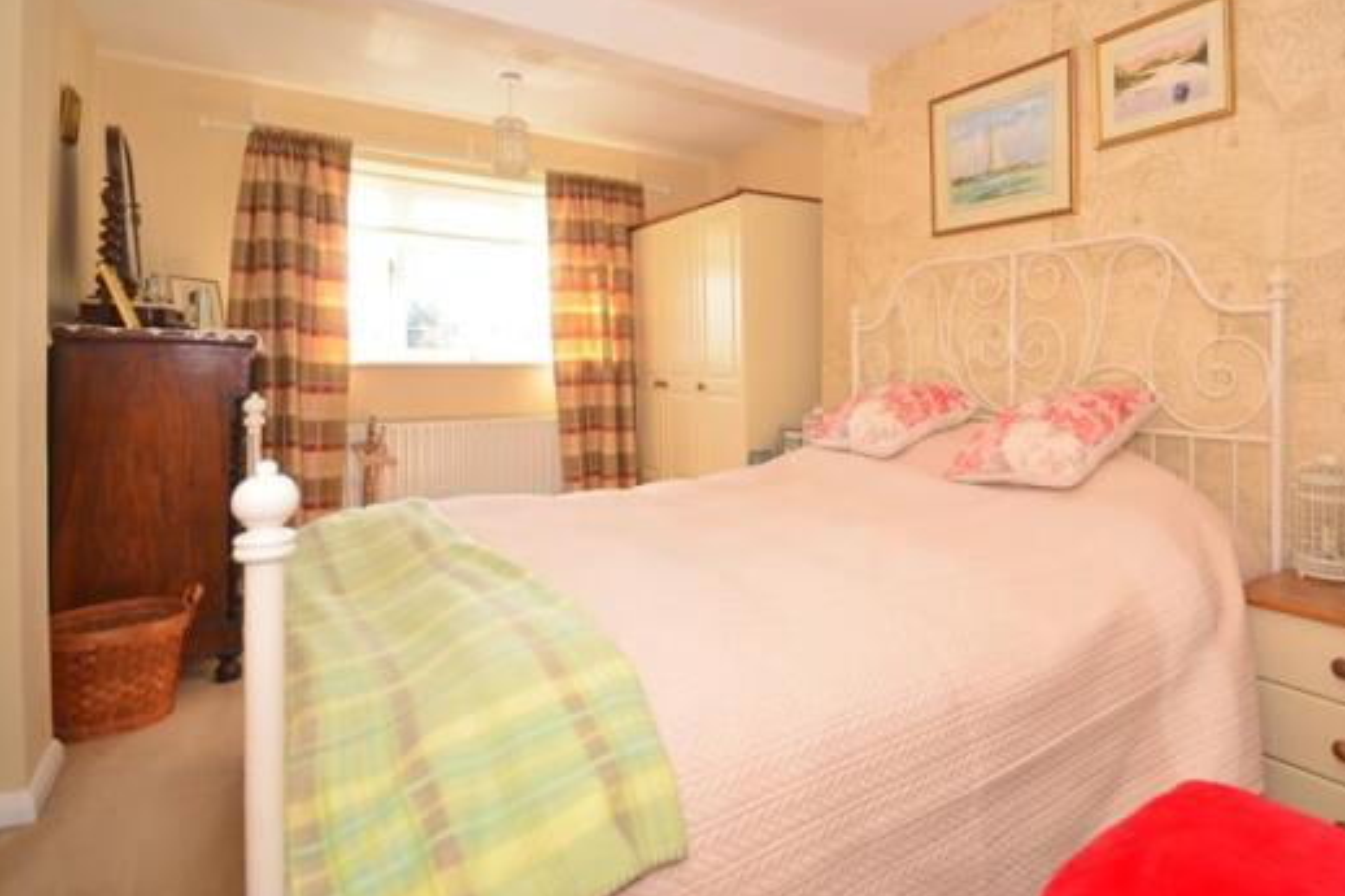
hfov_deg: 85.9
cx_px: 802
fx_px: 710
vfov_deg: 63.8
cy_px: 347
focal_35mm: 19
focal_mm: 10
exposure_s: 1/80
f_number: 5
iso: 200
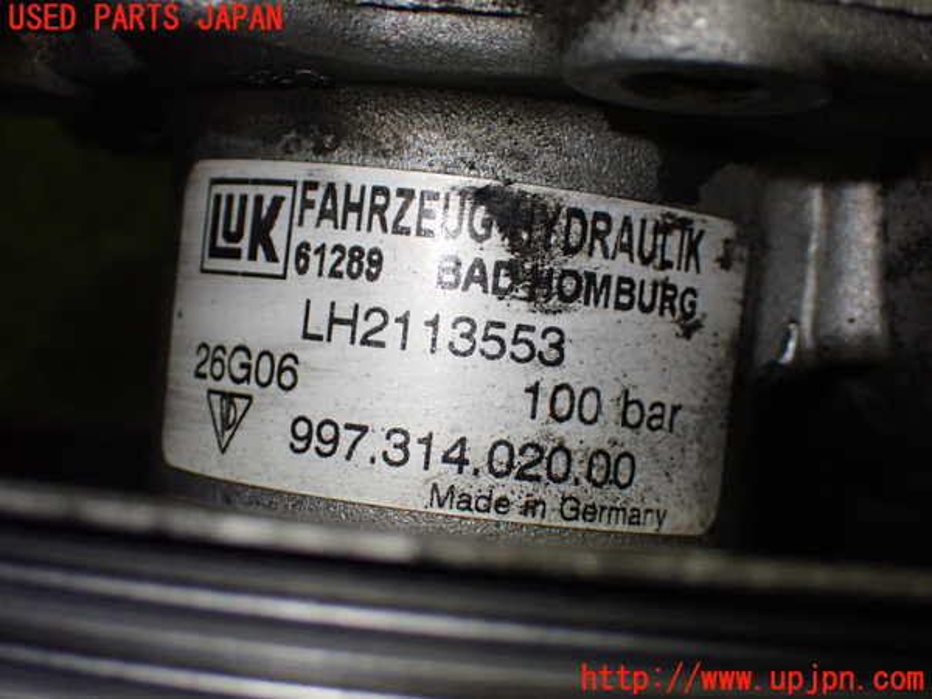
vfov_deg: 25.2
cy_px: 350
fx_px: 1562
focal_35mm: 58
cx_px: 466
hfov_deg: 33.2
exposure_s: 1/250
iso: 640
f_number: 3.5
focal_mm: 10.35
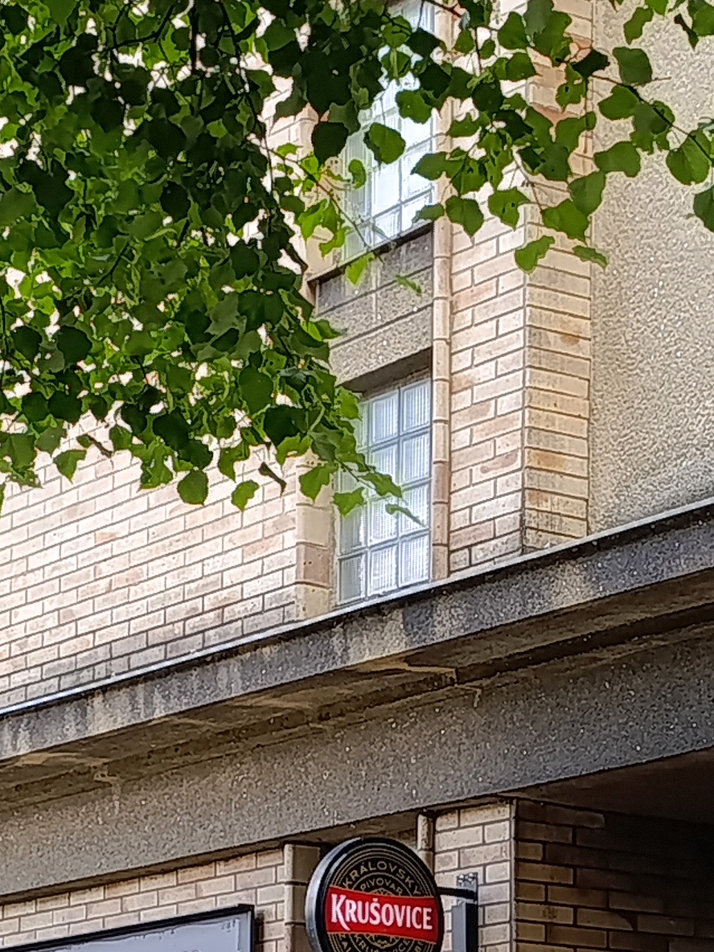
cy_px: 1125
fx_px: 2943
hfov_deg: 13.8
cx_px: 382
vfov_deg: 17.6
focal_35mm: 107
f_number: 1.65
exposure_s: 1/100
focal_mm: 6.11
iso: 104
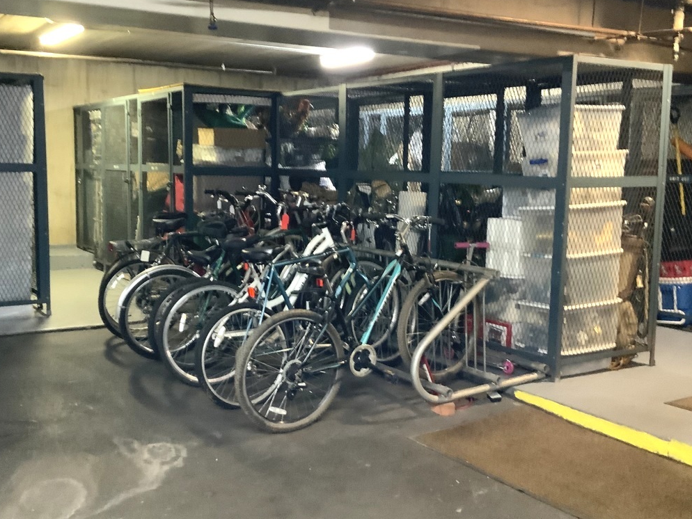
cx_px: 336
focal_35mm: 42
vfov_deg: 34.4
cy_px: 266
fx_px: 840
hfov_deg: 44.8
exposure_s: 1/26
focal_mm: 3
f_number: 1.8
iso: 320
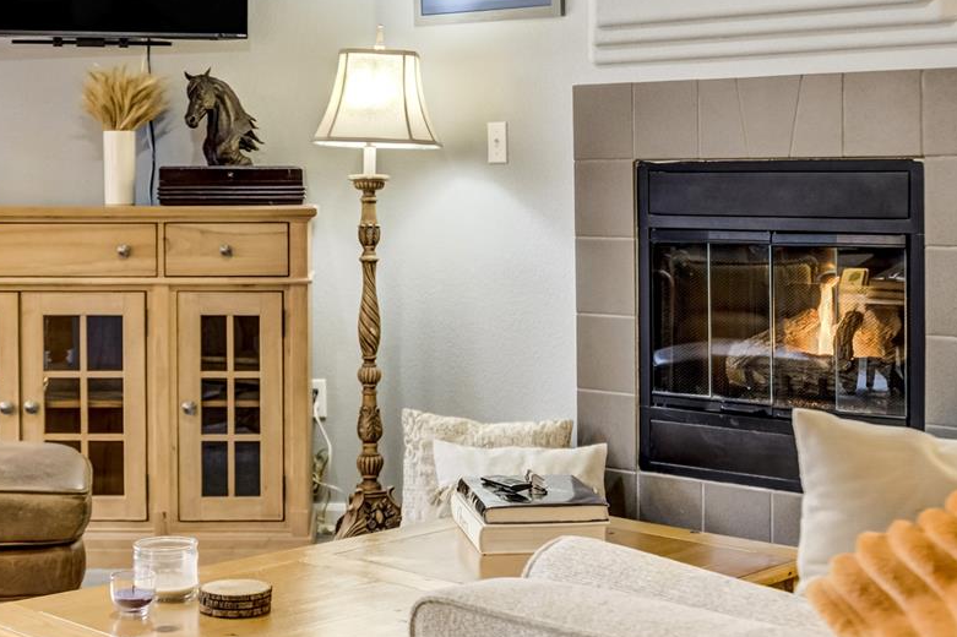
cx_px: 376
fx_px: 1568
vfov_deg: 22.9
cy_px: 245
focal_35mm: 59
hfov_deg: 33.8
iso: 1250
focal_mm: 30
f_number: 4
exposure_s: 1/40
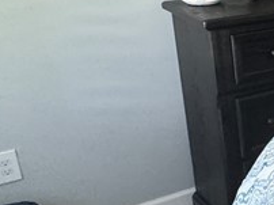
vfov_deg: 20.6
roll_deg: -1.6
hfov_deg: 20.1
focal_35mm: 71
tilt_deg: -17.1
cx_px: 490
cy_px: 57
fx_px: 561
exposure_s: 1/60
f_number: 2.2
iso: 640
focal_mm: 2.22
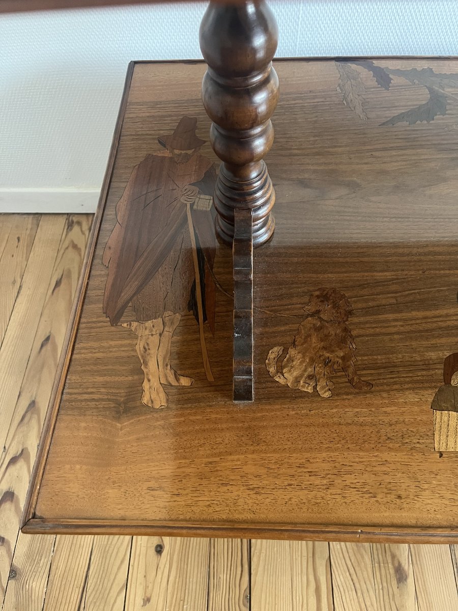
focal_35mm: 26
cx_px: 229
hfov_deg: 53.1
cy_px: 306
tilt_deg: -58.8
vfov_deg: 67.3
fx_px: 459
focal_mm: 5.1
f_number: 1.6
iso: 400
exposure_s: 1/60
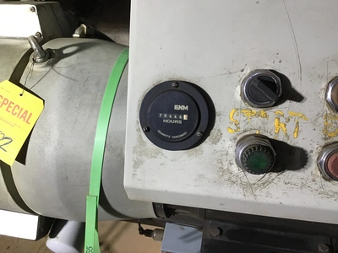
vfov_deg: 45.4
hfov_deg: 58.4
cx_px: 169
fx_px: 303
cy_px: 126
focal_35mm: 31
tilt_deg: -51.6
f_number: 2.4
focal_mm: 3.3
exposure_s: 1/30
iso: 50
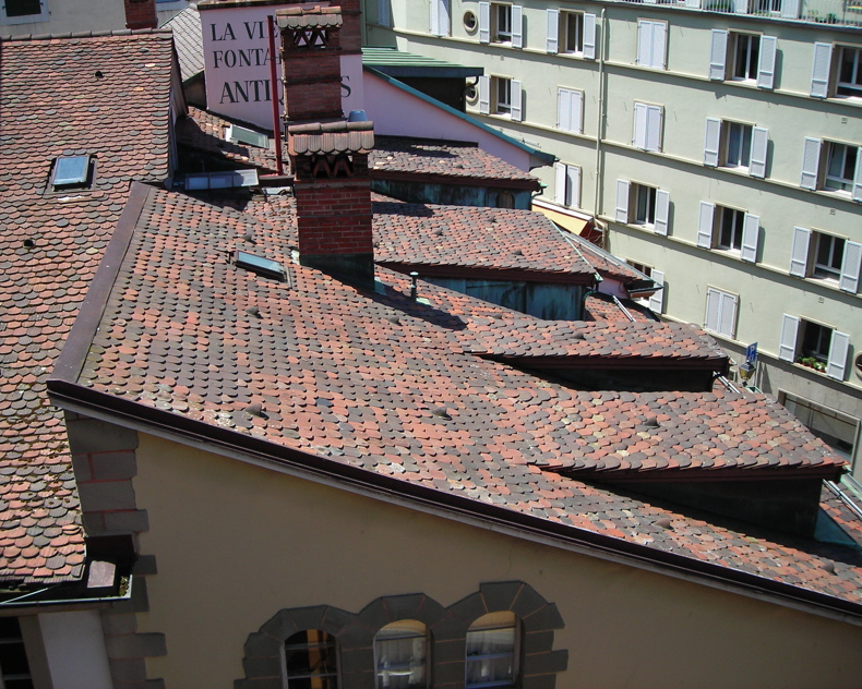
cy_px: 342
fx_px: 1020
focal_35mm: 40
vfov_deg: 37.3
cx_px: 405
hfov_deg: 45.8
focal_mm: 6.3
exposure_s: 1/417
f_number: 3.2
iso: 50
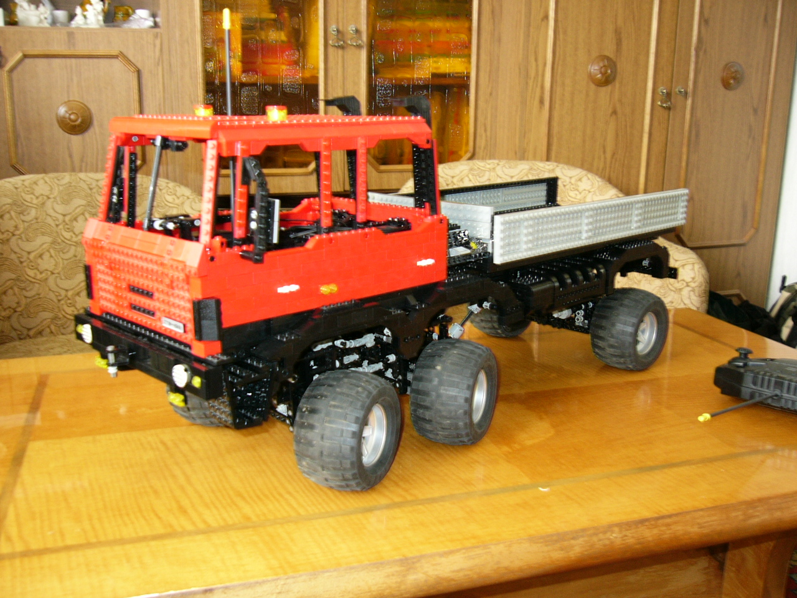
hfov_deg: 52.6
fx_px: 806
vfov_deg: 40.7
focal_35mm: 35
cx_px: 398
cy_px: 299
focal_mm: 5.8
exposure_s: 1/2
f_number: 2.8
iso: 100
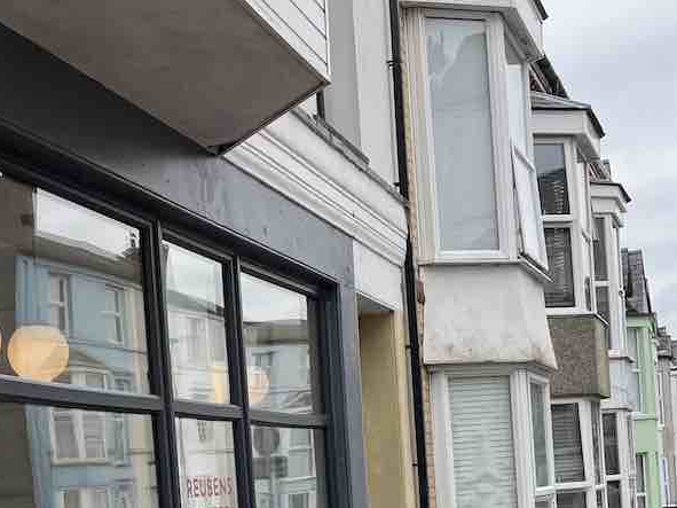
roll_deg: +6.5
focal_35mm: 66
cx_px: 158
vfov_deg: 21.3
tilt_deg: -3.6
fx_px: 1291
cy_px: 534
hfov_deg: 28.9
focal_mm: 4.2
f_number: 1.6
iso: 32
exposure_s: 1/487
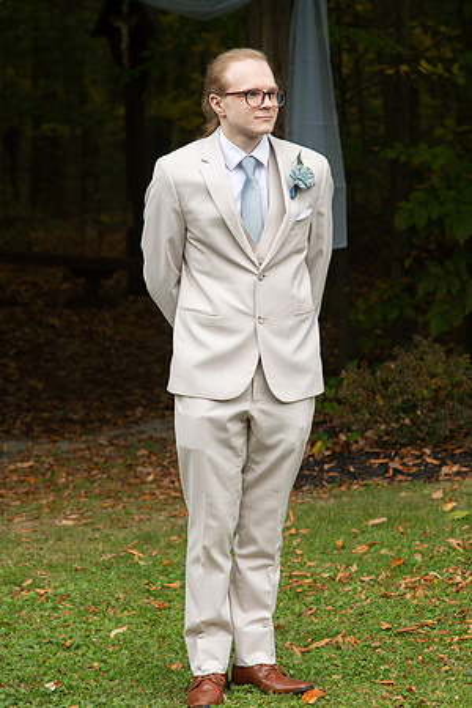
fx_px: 2705
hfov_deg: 10.0
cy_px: 333
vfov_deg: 14.9
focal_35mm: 138
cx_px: 232
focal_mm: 85
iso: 640
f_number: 4.5
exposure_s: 1/500
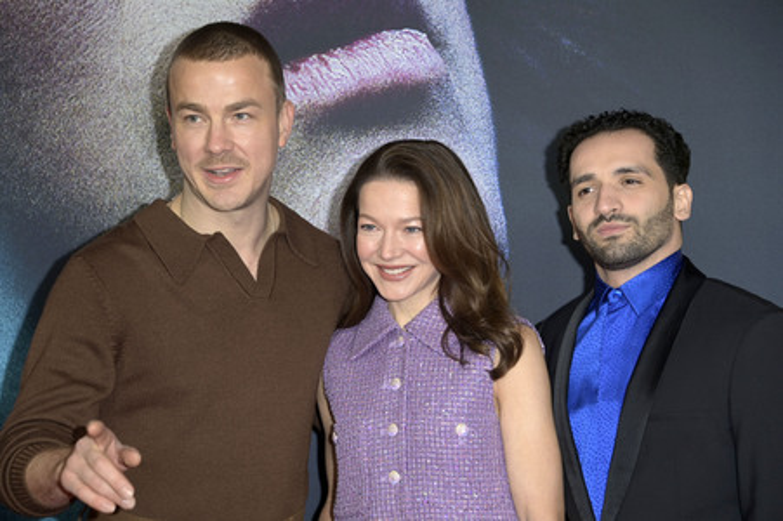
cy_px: 260
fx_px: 2434
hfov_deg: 18.3
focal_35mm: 112
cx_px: 392
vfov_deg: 12.2
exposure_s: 1/250
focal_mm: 112
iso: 640
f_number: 5.6
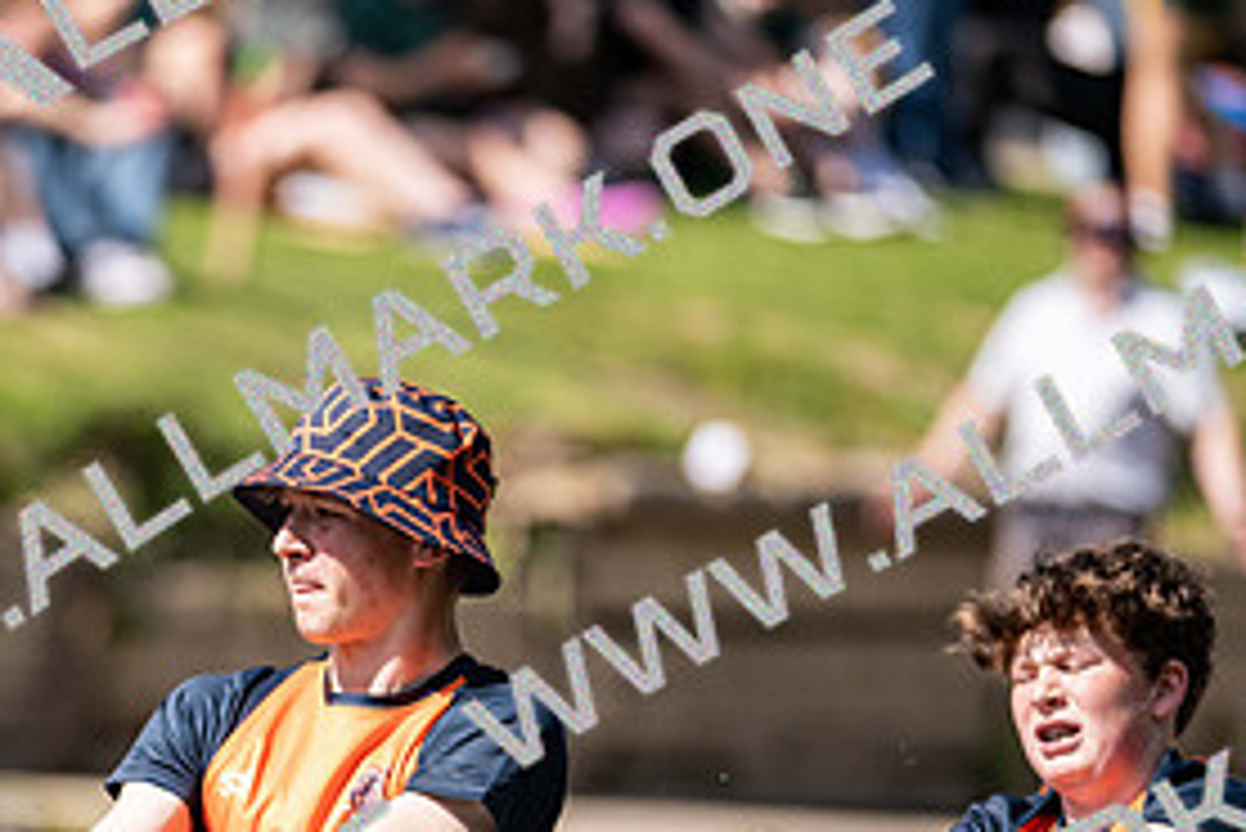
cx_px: 135
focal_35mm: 628
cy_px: 843
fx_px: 21746
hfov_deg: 3.3
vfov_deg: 2.2
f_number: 4
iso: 500
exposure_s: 1/3200
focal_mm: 300
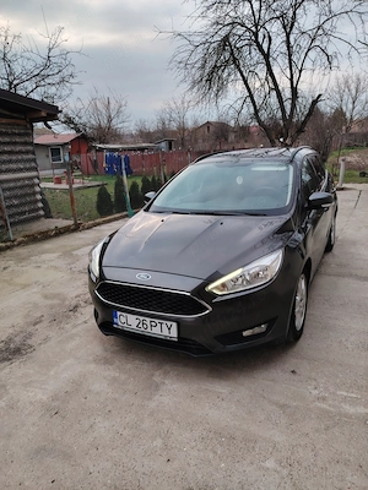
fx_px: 340
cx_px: 184
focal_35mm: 24
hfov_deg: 56.8
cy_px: 245
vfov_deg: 71.6
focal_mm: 5.25
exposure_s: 1/101
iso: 100
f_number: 1.75
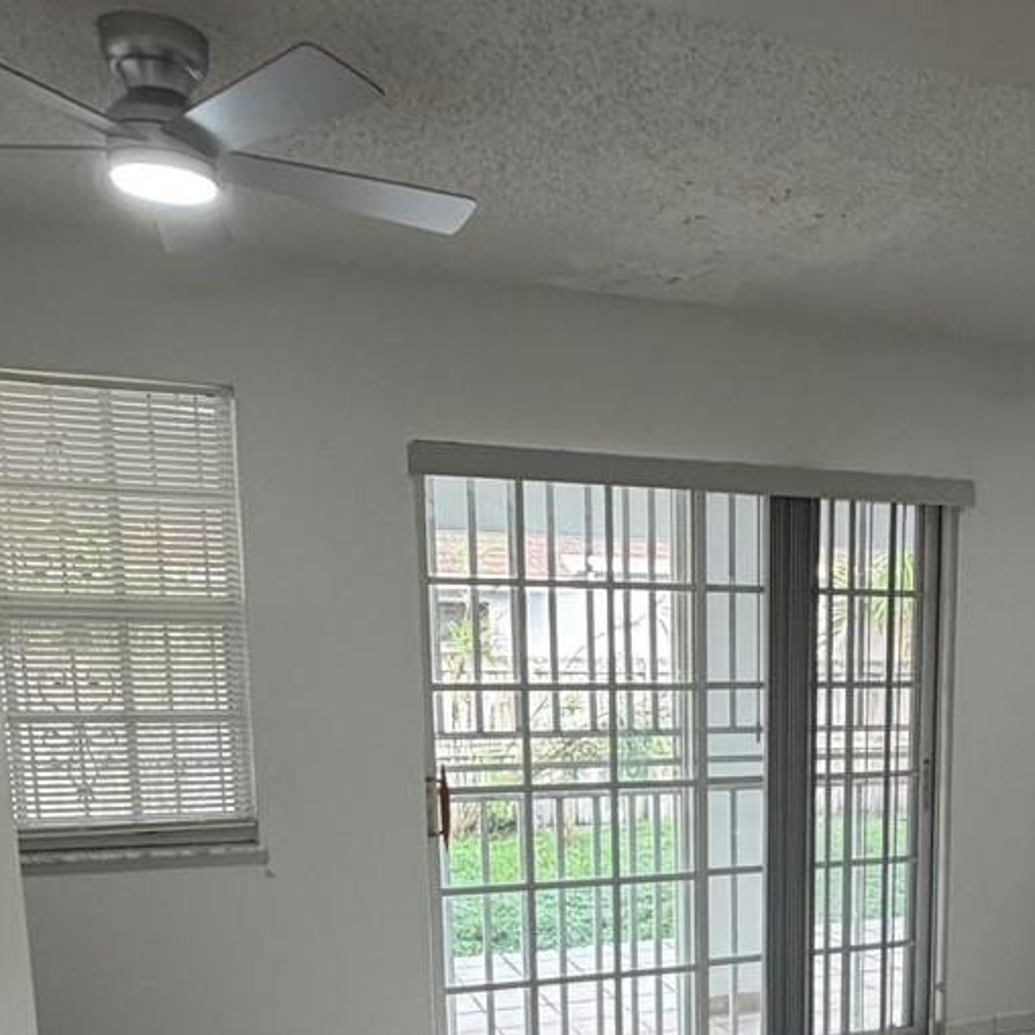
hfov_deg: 41.2
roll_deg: -0.2
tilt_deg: -8.7
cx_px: 809
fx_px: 1319
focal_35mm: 39
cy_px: 880
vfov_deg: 40.4
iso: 200
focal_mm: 2.22
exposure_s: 1/60
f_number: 2.2
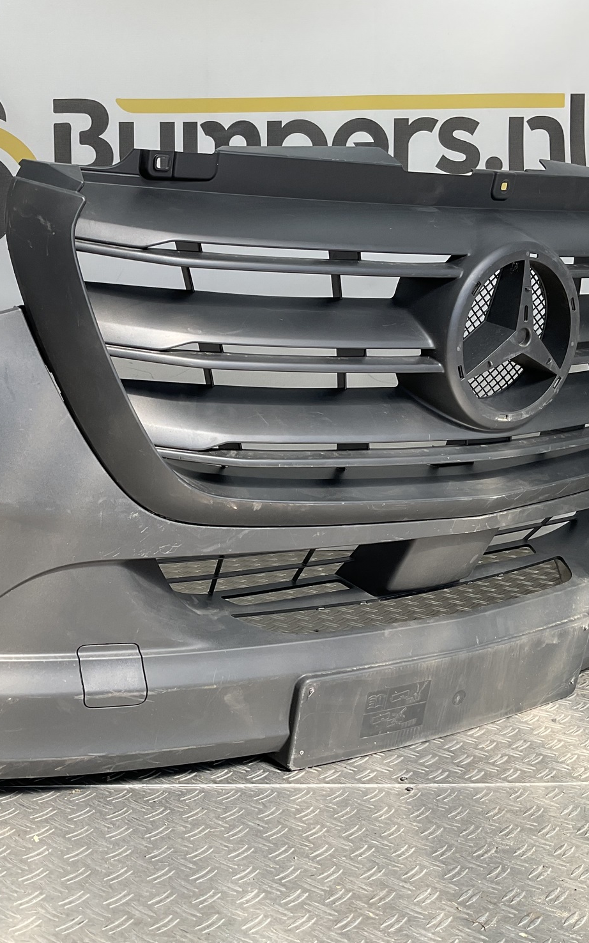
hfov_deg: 30.0
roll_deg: -0.4
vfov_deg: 47.2
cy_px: 461
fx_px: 1079
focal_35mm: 42
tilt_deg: -9.9
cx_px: 147
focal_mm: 3
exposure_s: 1/254
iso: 16
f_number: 1.8
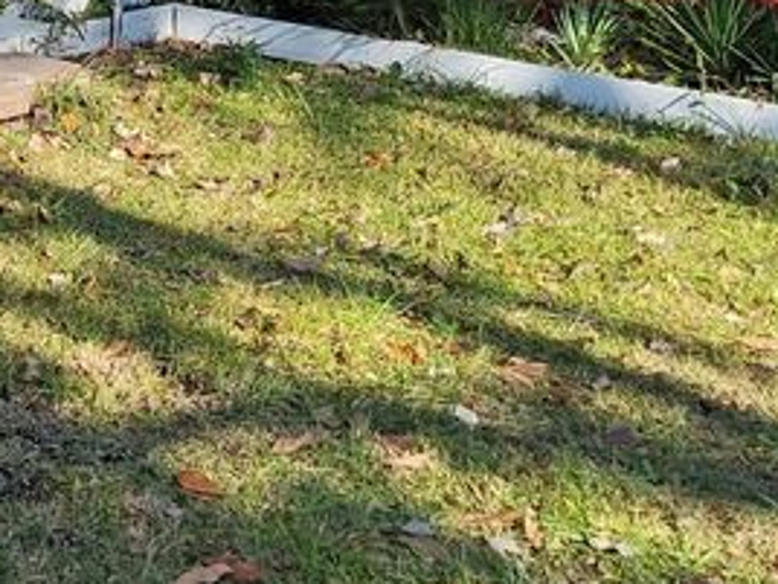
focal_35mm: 88
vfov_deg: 15.3
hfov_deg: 21.6
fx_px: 1978
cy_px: -334
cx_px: 41
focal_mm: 5.54
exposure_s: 1/2037
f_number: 1.8
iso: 40
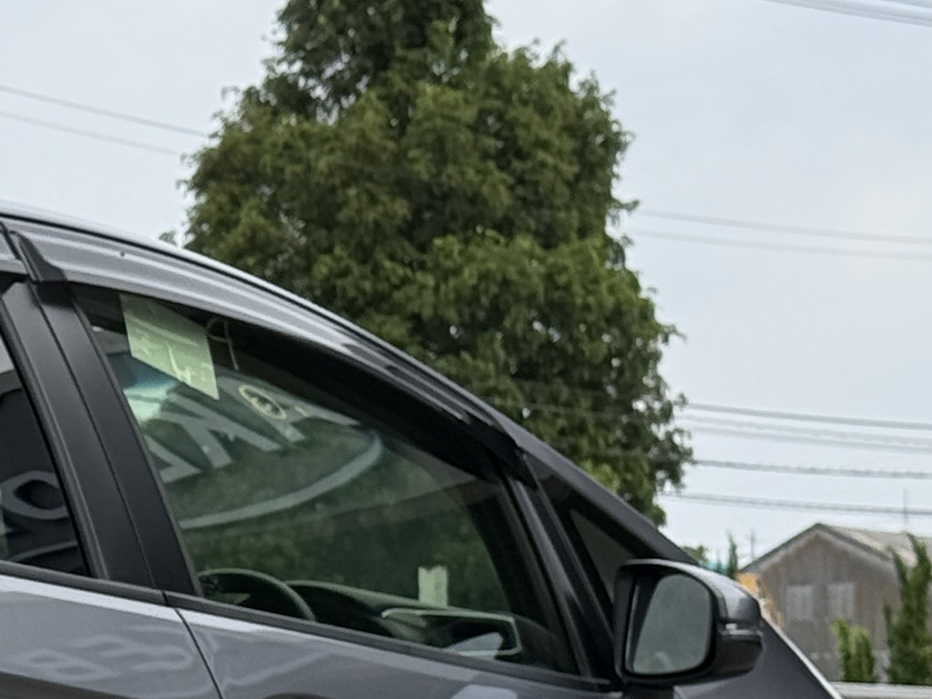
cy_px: 768
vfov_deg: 8.3
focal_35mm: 178
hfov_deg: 10.8
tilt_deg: +2.1
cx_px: -414
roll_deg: +0.7
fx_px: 4792
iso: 64
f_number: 1.78
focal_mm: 6.76
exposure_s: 1/2762
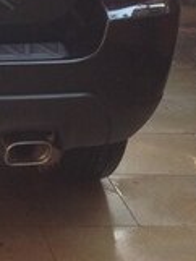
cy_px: -40
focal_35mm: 143
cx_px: -126
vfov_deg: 13.5
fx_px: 1078
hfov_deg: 10.0
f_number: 2.4
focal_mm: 4.28
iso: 50
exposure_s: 1/211
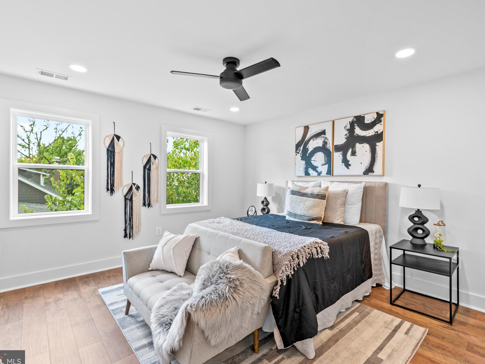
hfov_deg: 94.5
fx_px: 224
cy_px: 178
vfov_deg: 78.1
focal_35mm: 16
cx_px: 251
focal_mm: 14
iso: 400
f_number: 8
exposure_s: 1/8
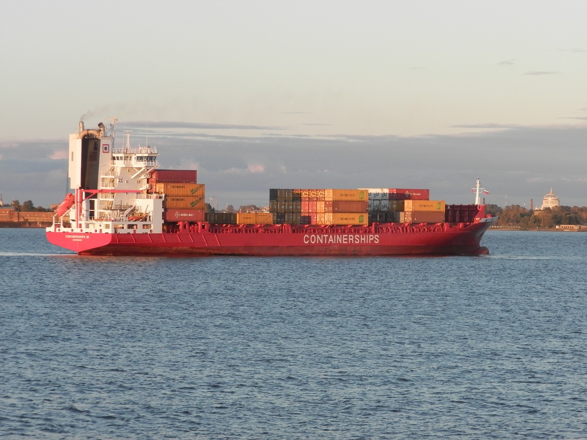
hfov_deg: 12.9
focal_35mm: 153
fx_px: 2594
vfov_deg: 9.7
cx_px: 294
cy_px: 220
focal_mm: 27.4
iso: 200
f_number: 4.9
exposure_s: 1/160
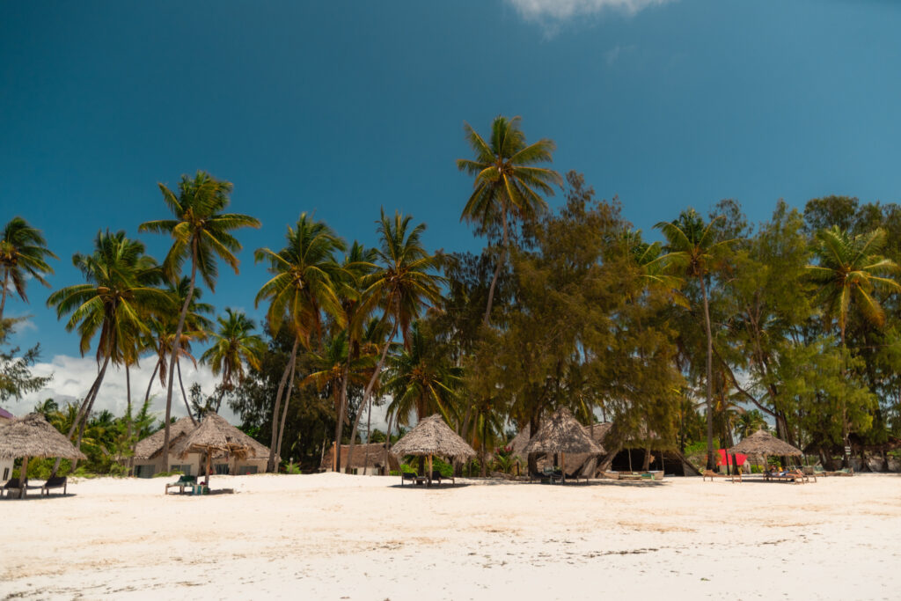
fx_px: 601
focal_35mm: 24
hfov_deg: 73.7
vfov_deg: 53.1
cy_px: 300
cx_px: 450
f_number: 3.2
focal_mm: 16
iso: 100
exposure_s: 1/2500
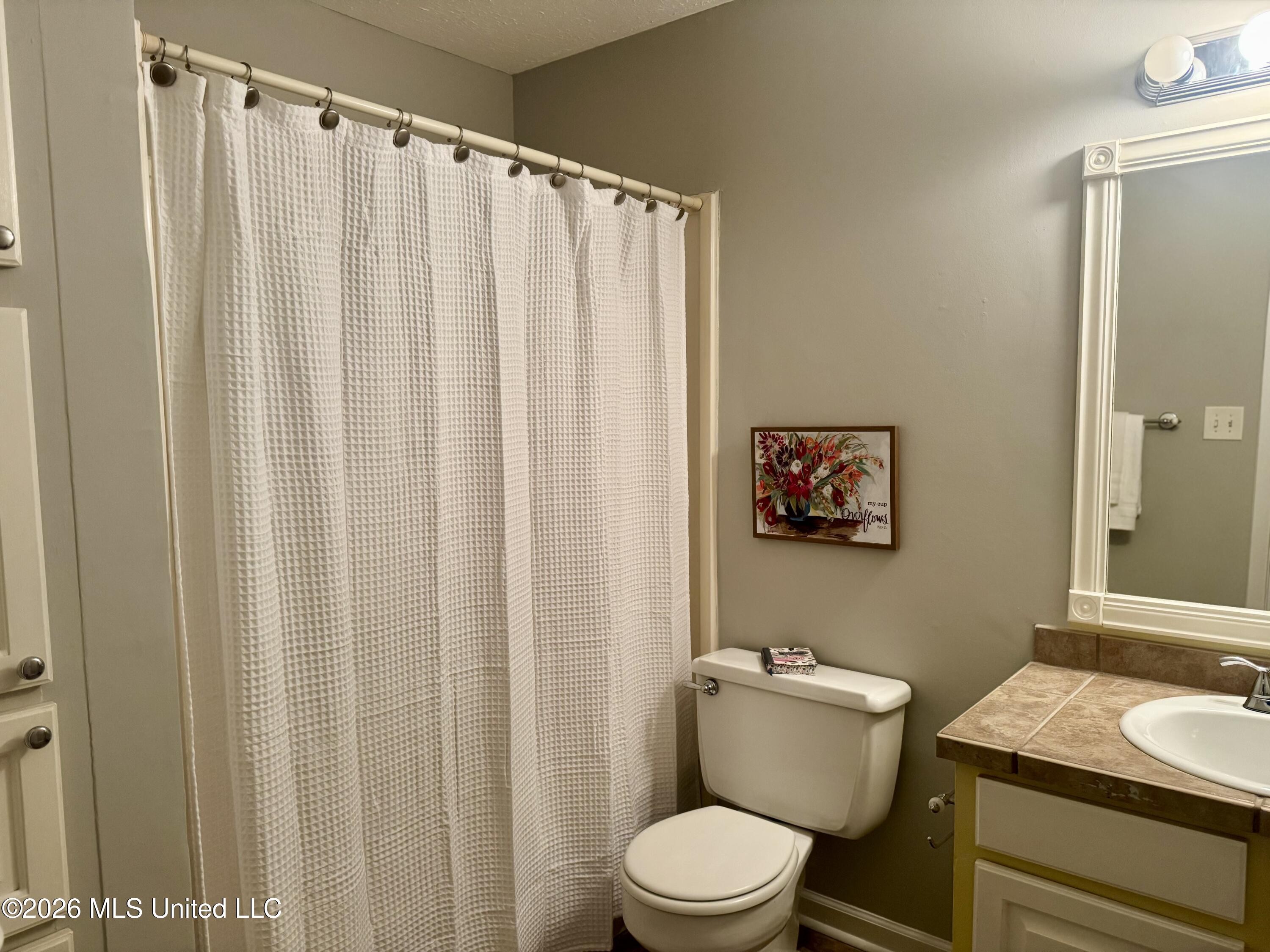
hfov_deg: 71.6
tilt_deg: -5.0
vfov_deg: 56.8
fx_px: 881
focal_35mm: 24
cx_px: 635
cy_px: 476
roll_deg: +1.1
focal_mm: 6.76
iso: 320
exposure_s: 1/60
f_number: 1.78
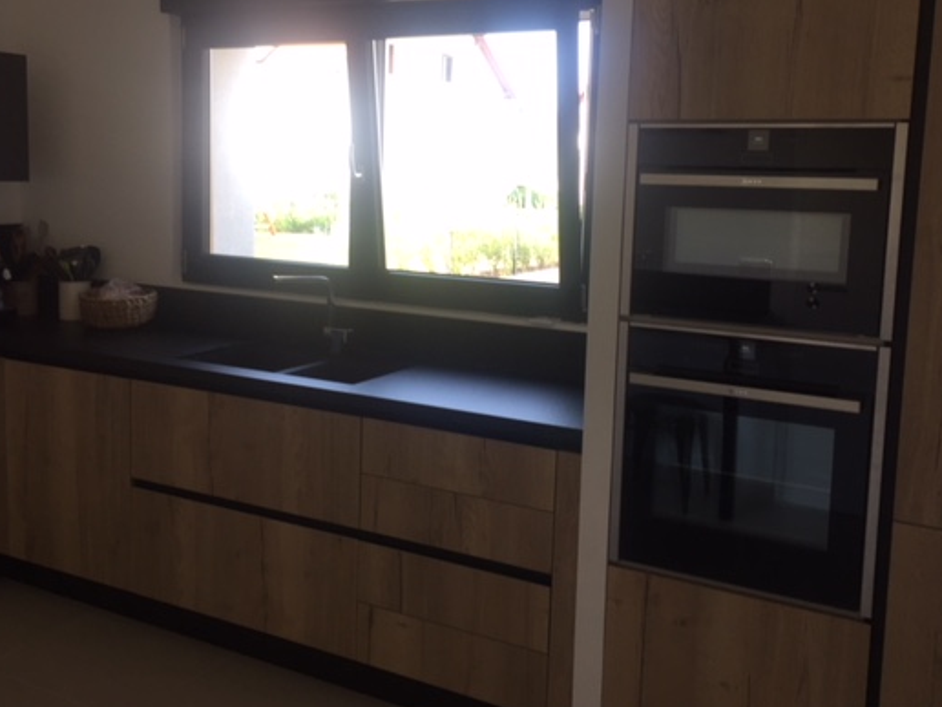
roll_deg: -3.2
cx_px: 444
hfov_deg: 51.3
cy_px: 292
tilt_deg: -6.7
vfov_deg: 39.5
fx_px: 980
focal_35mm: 36
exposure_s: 1/50
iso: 32
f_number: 2.2
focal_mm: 4.15
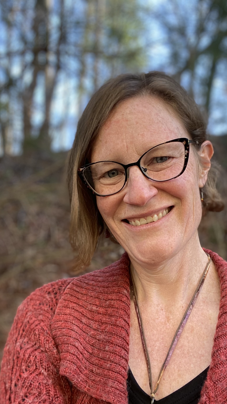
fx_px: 353
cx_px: 129
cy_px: 203
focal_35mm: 33
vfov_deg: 59.5
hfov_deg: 35.6
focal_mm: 2.71
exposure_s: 1/122
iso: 80
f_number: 2.2
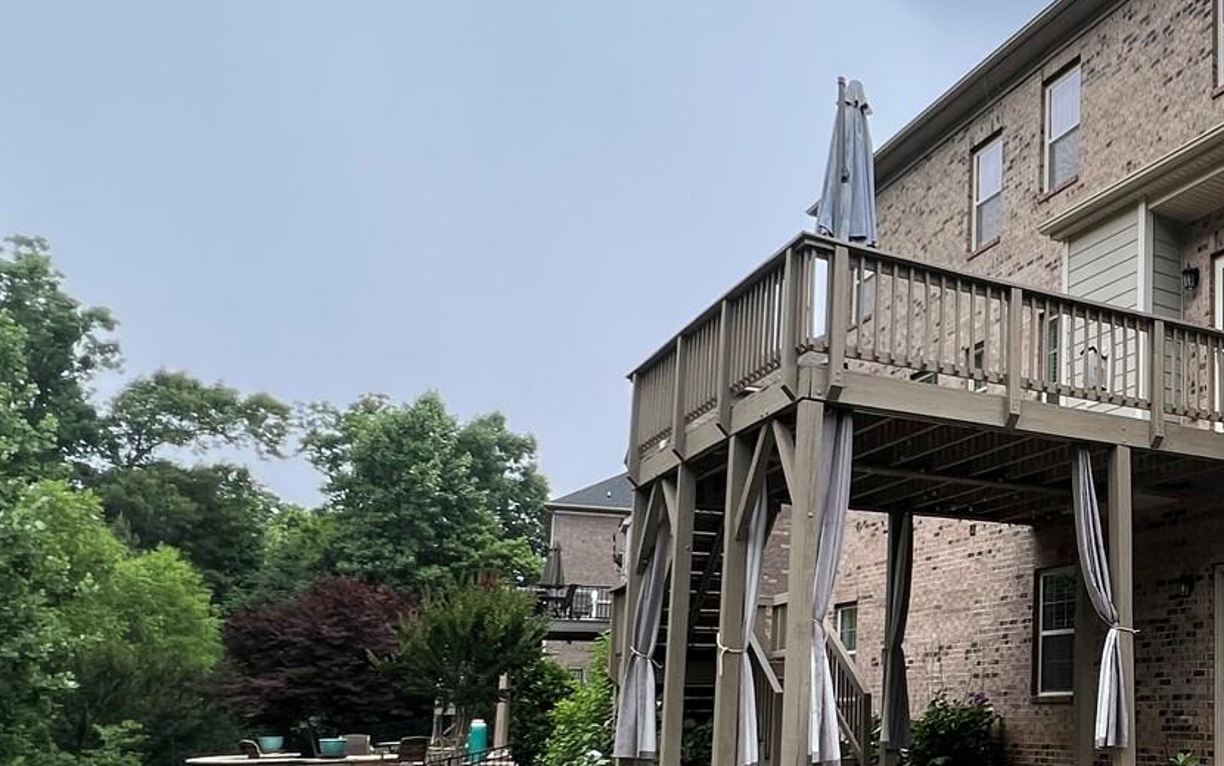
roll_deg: +0.2
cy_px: 568
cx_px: 1255
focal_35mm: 34
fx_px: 1134
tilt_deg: +7.1
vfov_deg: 36.5
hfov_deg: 46.3
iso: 32
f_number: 1.8
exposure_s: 1/138
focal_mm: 1.57
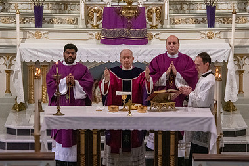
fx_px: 1702
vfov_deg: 5.6
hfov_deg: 8.4
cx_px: 110
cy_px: 84
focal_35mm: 246
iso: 4000
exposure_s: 1/80
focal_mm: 145
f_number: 14
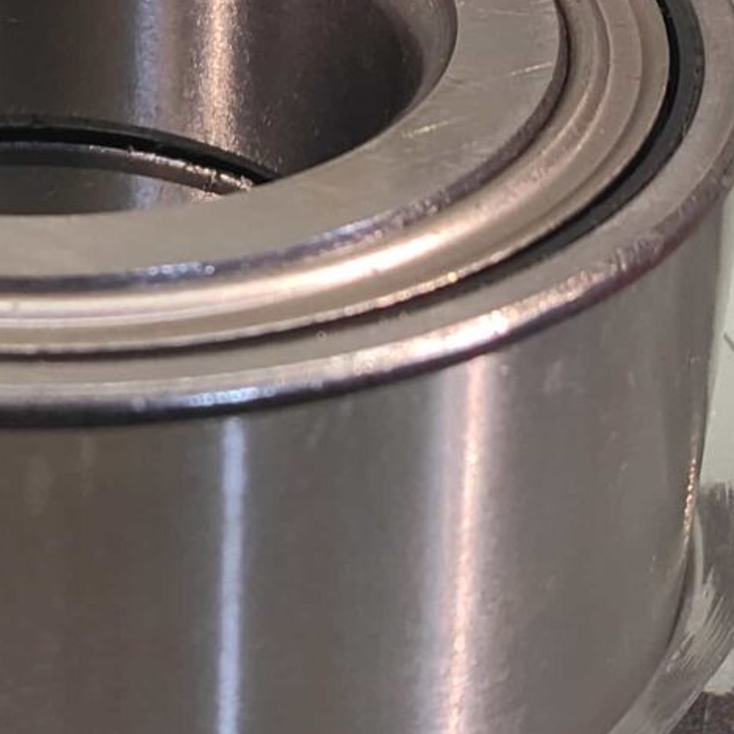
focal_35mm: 82
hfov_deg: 20.6
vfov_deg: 21.0
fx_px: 1967
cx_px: 52
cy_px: 513
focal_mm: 4.74
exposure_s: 1/50
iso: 279
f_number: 1.79
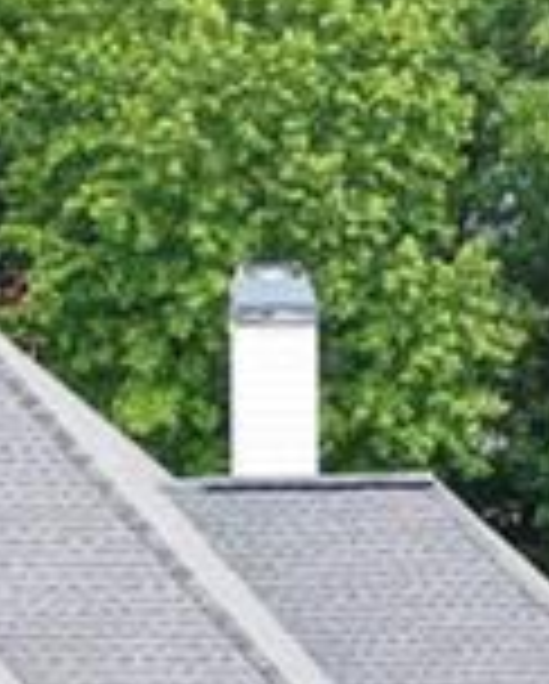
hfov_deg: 8.7
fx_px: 3588
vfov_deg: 10.5
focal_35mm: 177
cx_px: 27
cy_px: 1076
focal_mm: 10.26
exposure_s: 1/30
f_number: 2.8
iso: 320
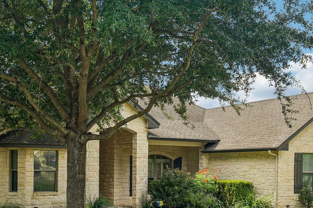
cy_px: 172
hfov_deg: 35.1
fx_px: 495
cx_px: 165
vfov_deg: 23.4
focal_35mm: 57
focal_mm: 29
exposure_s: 1/250
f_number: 4
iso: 200
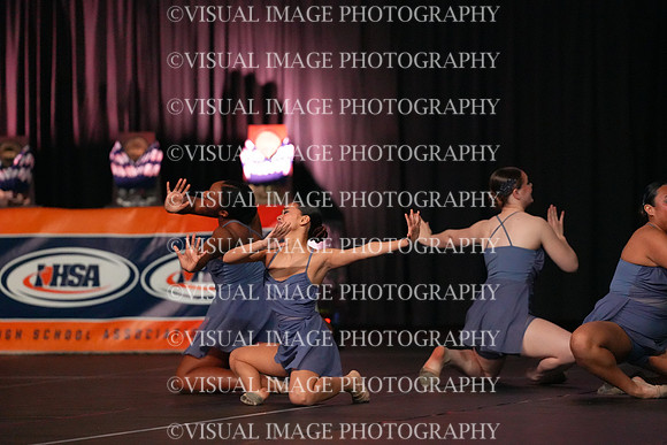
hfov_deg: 6.9
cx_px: 334
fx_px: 5559
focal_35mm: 300
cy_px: 222
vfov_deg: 4.6
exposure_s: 1/1250
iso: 16000
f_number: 3.5
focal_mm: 300
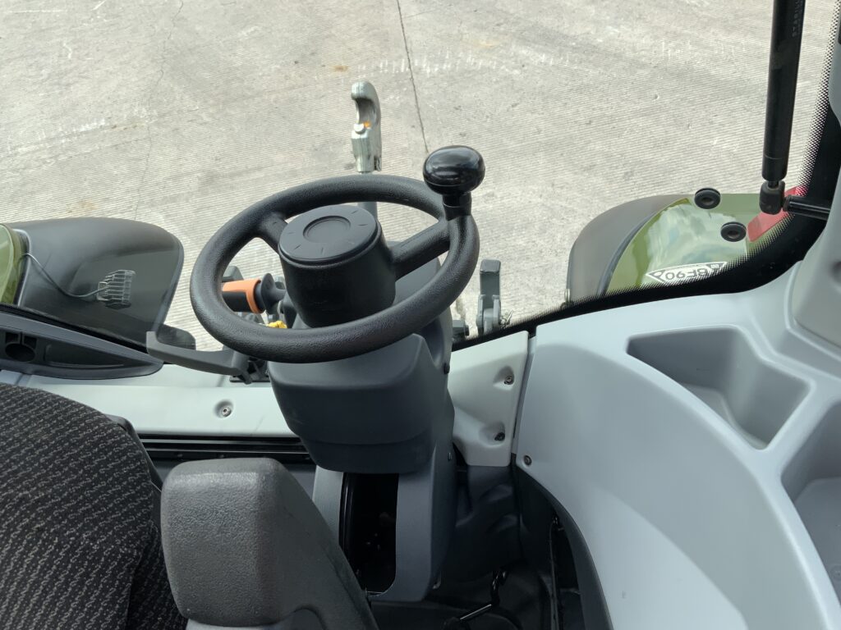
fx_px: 705
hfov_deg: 61.7
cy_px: 315
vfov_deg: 48.2
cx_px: 420
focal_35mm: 29
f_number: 1.8
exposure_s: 1/324
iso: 16
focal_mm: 3
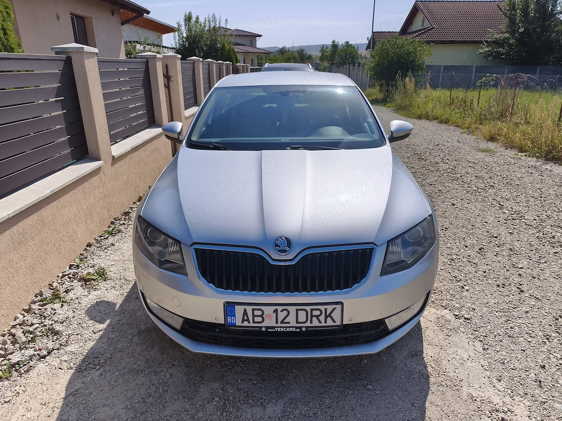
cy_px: 210
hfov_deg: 73.9
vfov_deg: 58.9
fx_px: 373
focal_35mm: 23
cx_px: 281
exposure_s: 1/493
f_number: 1.7
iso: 50
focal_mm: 6.06
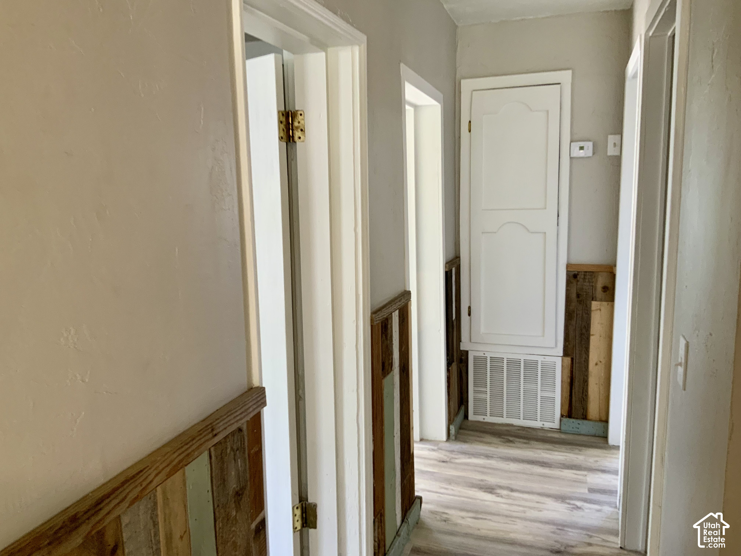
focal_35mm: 29
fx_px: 621
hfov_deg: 61.7
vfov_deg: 48.2
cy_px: 278
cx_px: 370
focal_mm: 3
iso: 80
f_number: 1.8
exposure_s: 1/60
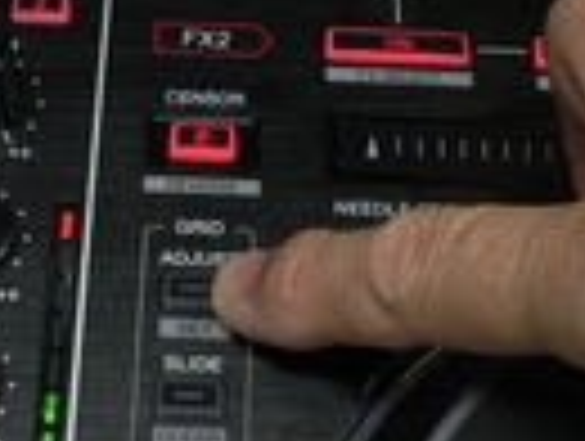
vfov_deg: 14.1
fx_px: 1778
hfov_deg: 18.6
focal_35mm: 105
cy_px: 232
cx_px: 180
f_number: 2.8
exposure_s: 1/40
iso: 200
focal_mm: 6
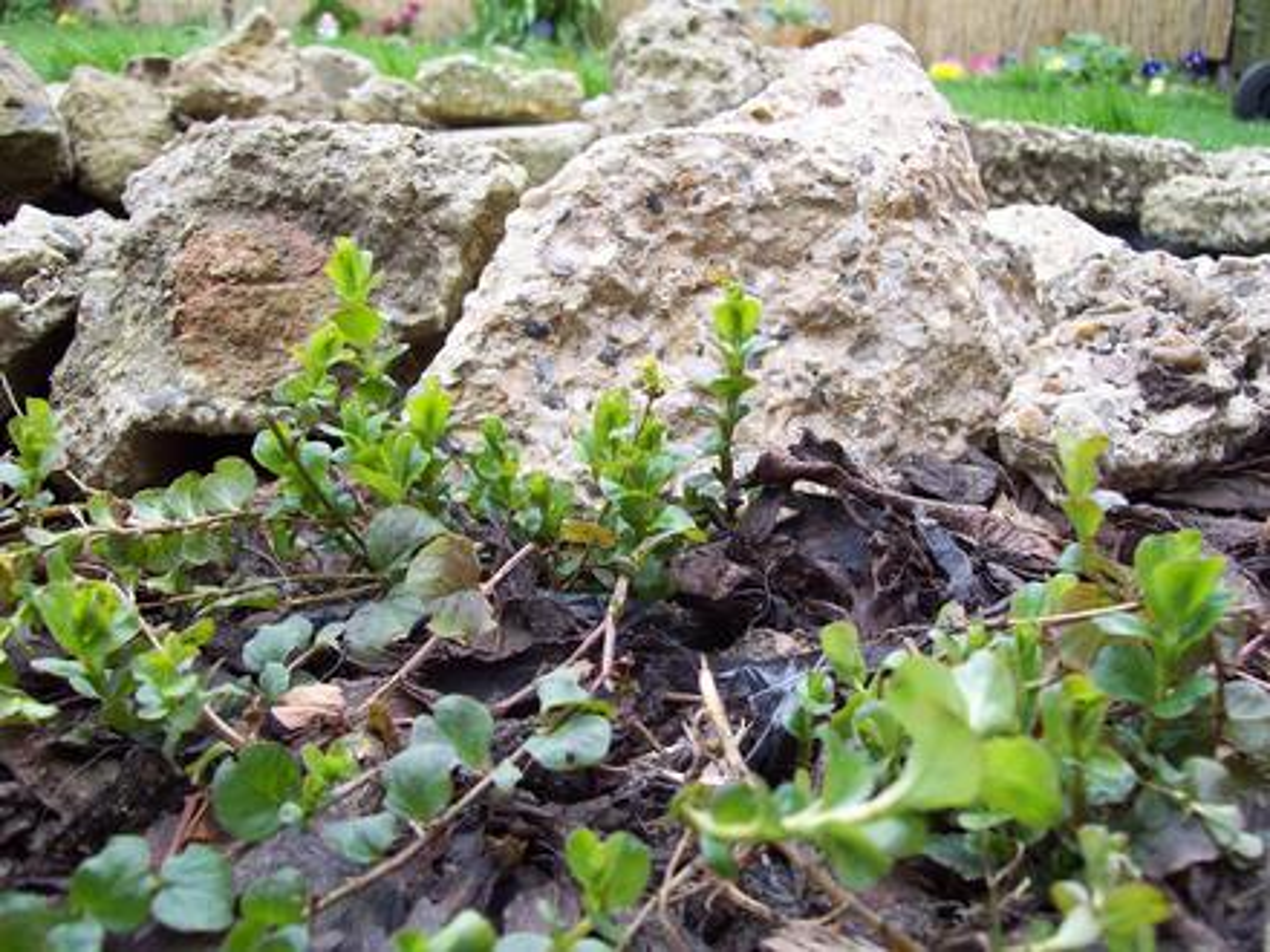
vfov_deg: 39.7
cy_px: 476
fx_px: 1321
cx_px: 635
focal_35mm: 36
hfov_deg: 51.4
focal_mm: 6
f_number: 2.7
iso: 80
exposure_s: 1/83.6
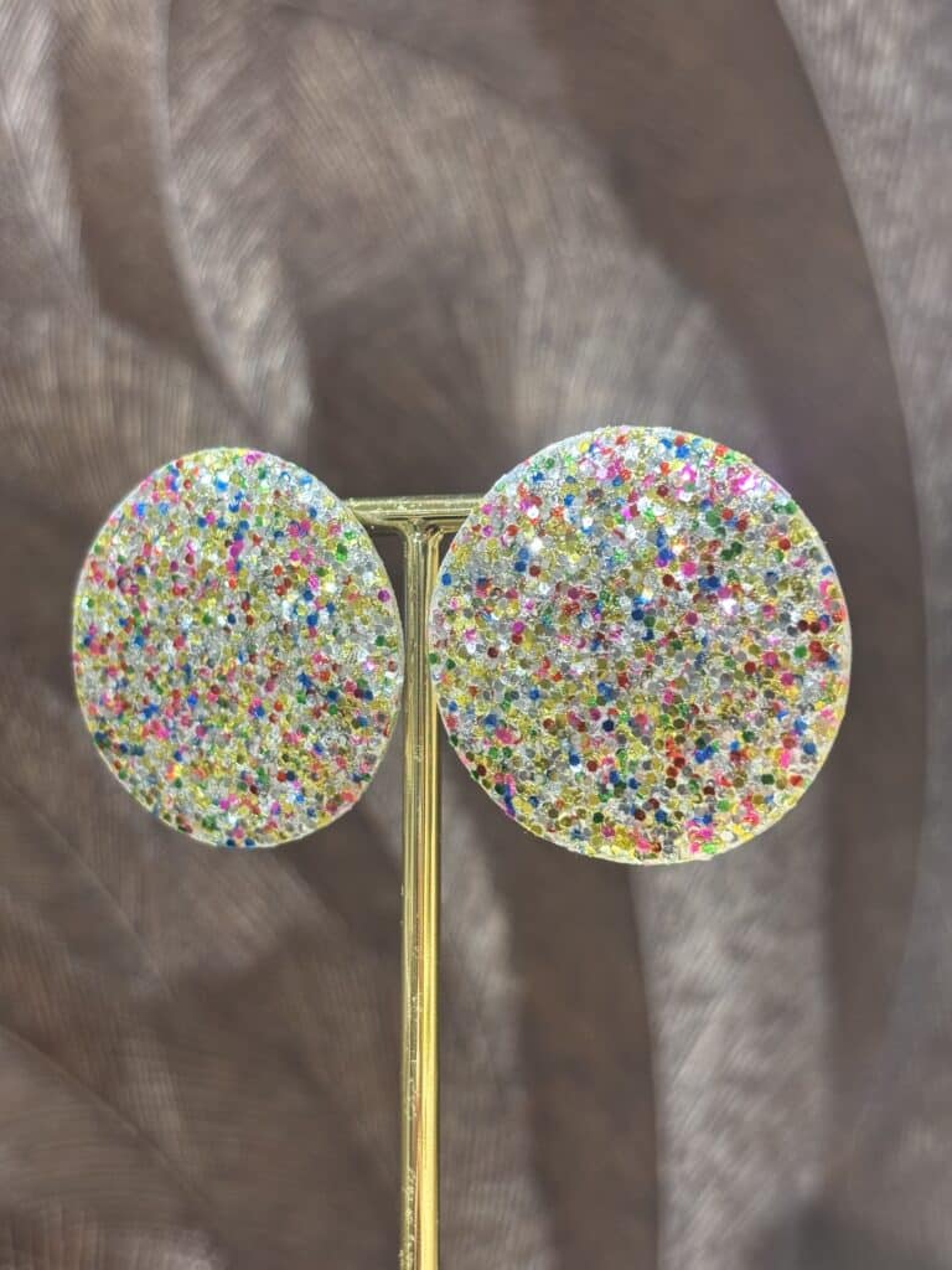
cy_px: 635
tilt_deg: +0.1
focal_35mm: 52
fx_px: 1907
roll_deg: -0.8
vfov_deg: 36.8
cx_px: 476
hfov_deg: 28.0
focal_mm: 5.96
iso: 50
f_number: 1.6
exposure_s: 1/50
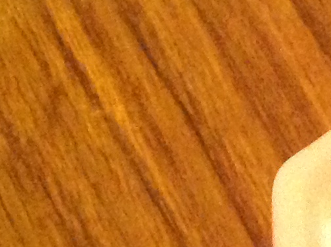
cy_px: 265
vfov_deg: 8.1
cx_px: 770
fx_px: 1728
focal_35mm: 181
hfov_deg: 9.8
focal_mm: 4.28
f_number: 2.4
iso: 640
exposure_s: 1/15
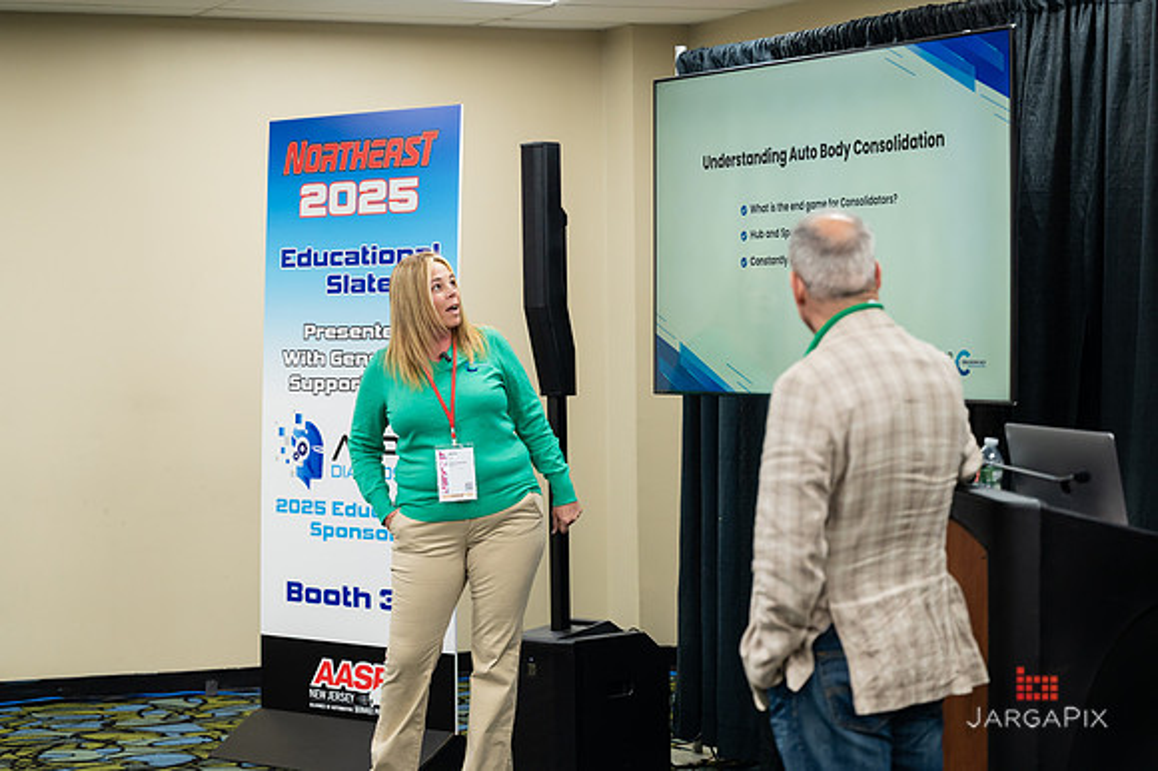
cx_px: 577
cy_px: 376
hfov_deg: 24.7
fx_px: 2646
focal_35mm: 82
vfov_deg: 16.6
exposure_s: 1/200
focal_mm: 80
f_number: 3.2
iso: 1000
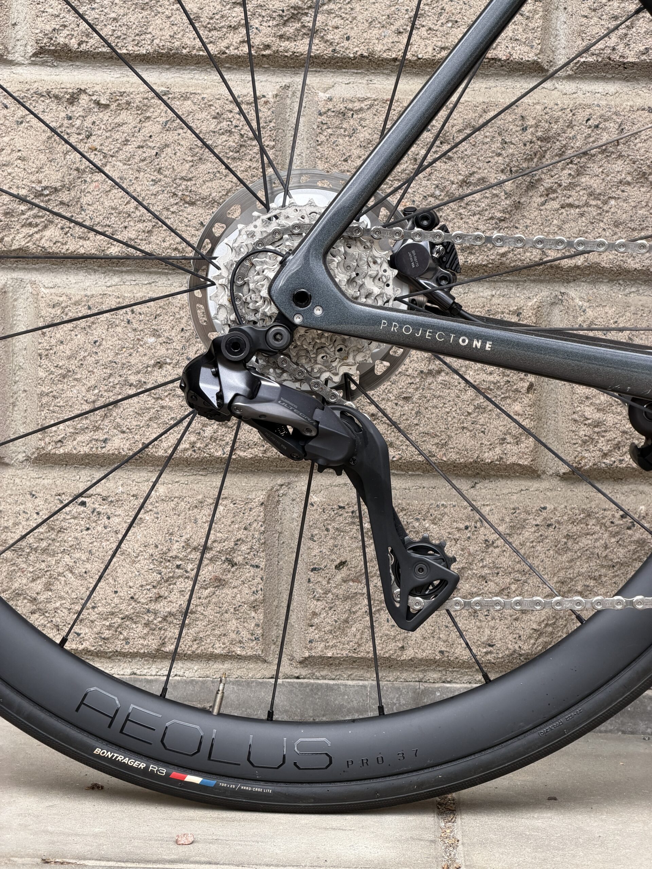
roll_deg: -1.4
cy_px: 434
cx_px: 326
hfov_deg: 14.8
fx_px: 2511
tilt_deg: -6.8
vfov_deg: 19.6
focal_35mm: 100
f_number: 2.8
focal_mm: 16.89
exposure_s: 1/253
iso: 50
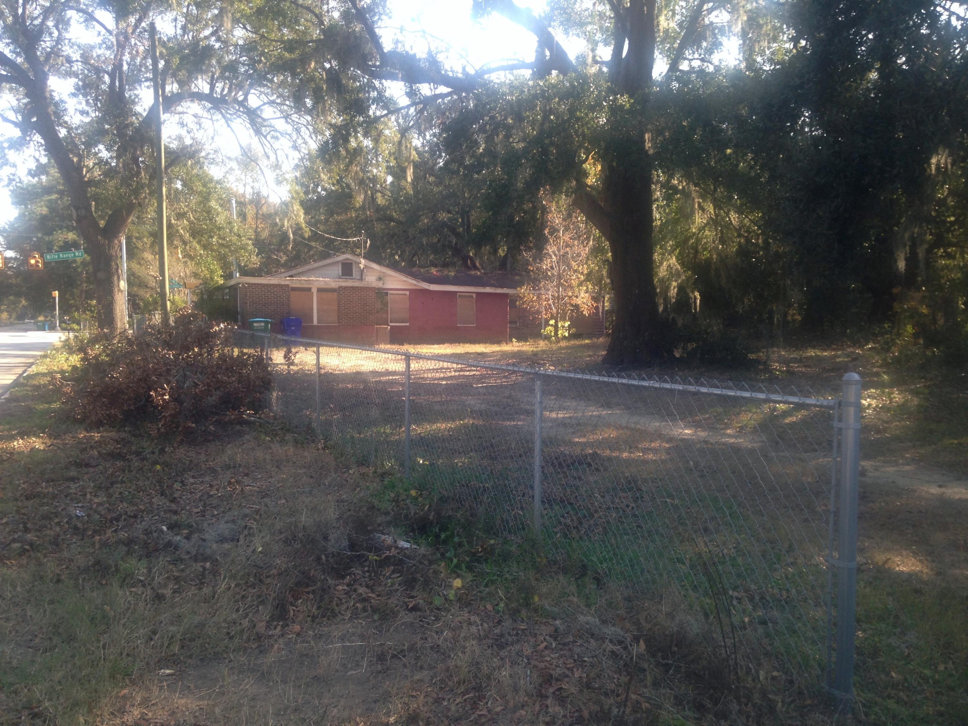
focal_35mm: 33
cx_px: 484
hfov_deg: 55.4
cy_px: 363
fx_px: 923
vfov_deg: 42.9
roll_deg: +2.0
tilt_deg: -3.8
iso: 50
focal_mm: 4.12
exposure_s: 1/236
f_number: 2.4
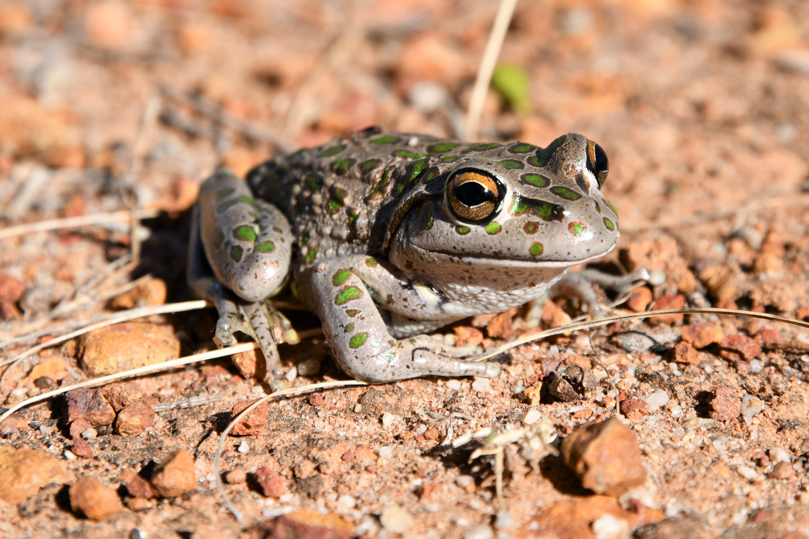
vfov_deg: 11.4
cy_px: 270
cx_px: 404
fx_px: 2697
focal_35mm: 120
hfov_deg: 17.1
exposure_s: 1/250
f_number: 8
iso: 100
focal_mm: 80
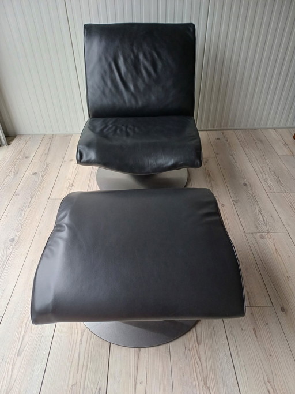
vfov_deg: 69.4
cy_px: 197
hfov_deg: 54.9
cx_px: 148
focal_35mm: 25
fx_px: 284
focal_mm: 4.65
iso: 160
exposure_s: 1/50
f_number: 1.8
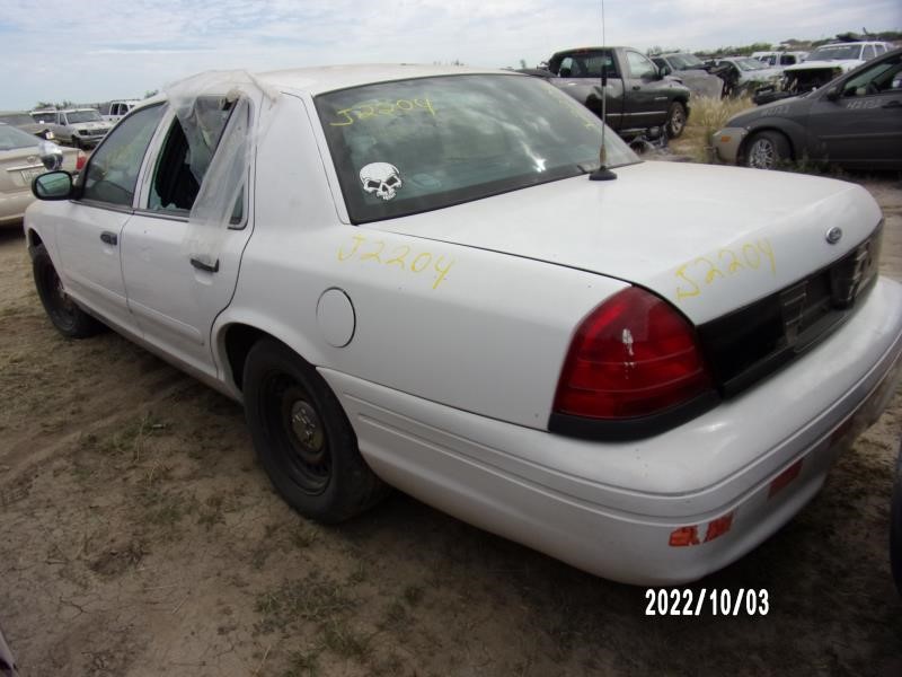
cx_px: 451
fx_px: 625
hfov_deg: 71.6
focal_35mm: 24
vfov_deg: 56.8
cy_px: 338
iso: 80
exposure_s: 1/1200
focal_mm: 4.3
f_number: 3.3
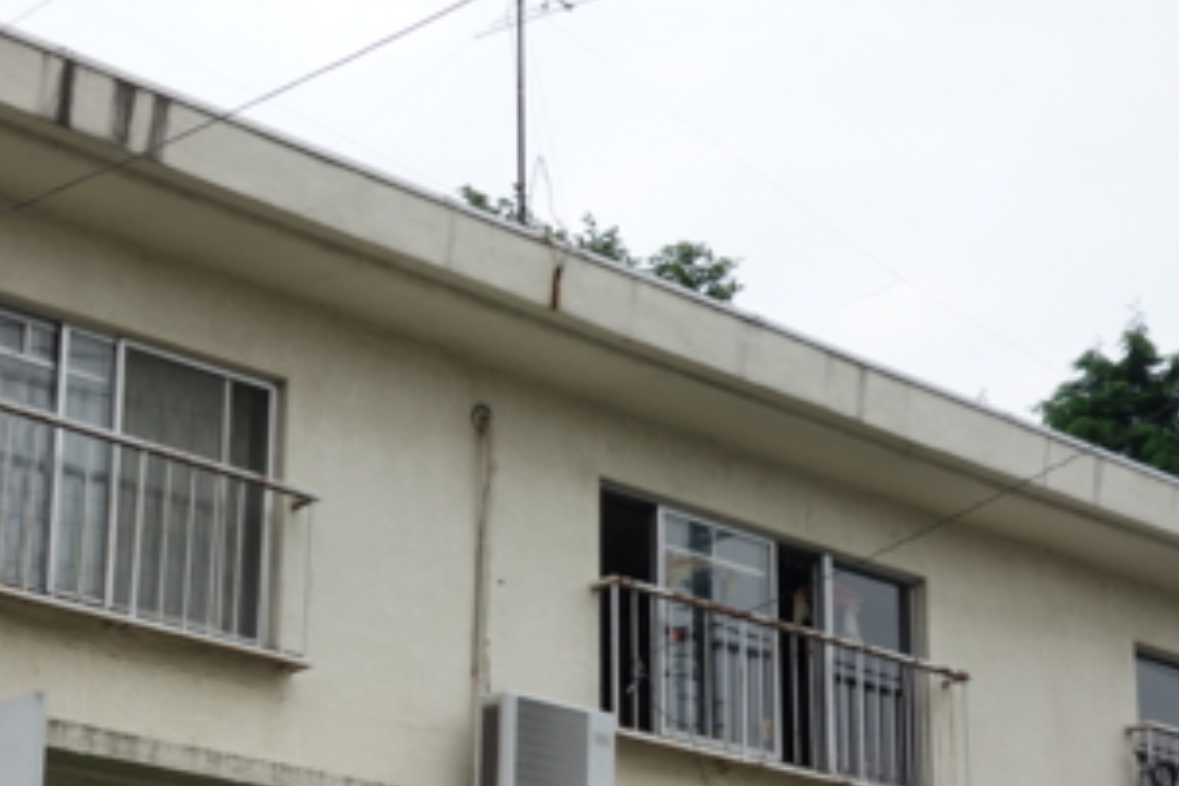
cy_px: 726
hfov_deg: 27.2
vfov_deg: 18.1
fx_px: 2423
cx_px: 416
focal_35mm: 74
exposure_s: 1/200
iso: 250
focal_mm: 10.4
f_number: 4
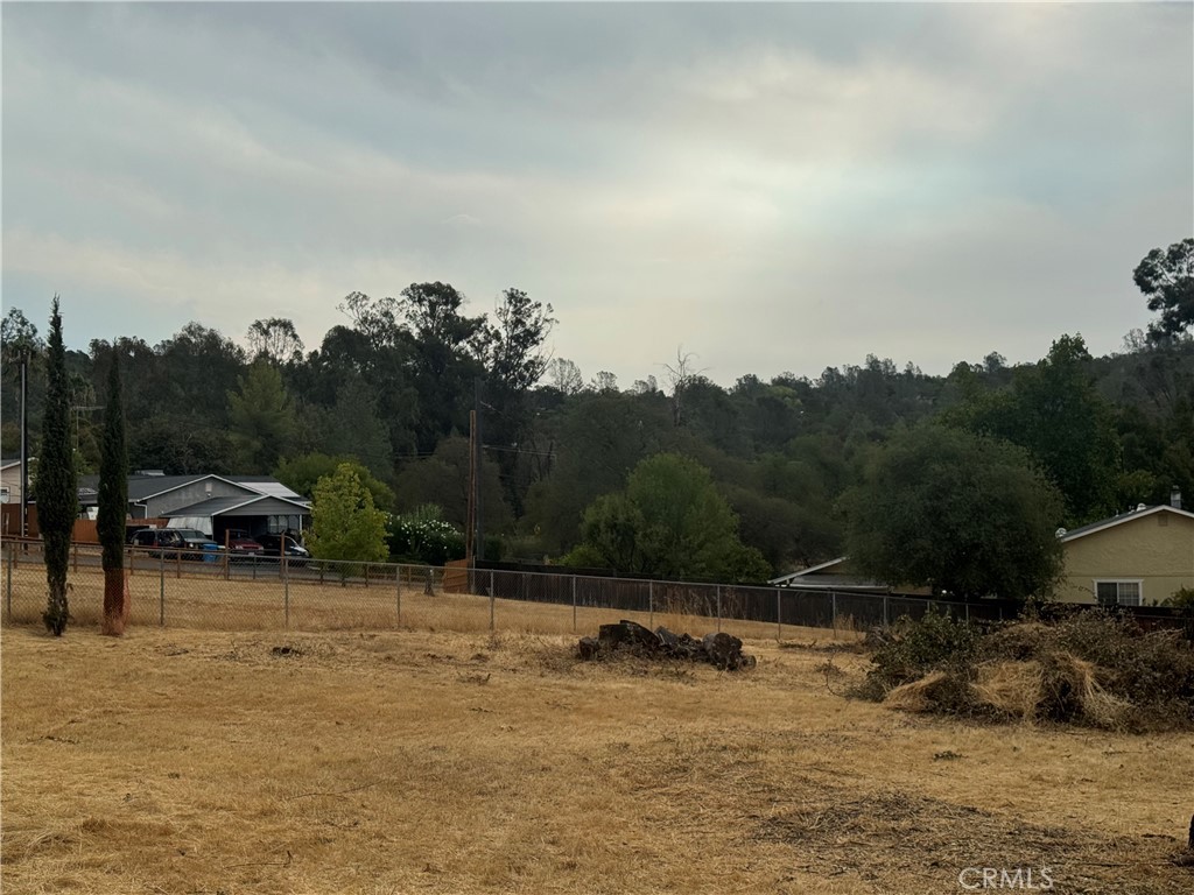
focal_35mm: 48
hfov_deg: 39.7
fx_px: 1656
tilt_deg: +1.6
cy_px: 448
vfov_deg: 30.3
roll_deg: +0.6
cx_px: 597
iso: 64
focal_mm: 6.76
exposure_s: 1/4975
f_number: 1.78
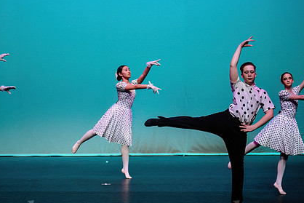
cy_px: 105
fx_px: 1292
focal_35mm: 153
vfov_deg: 9.0
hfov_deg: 13.4
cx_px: 142
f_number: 2.8
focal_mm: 102
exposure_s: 1/800
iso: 1600
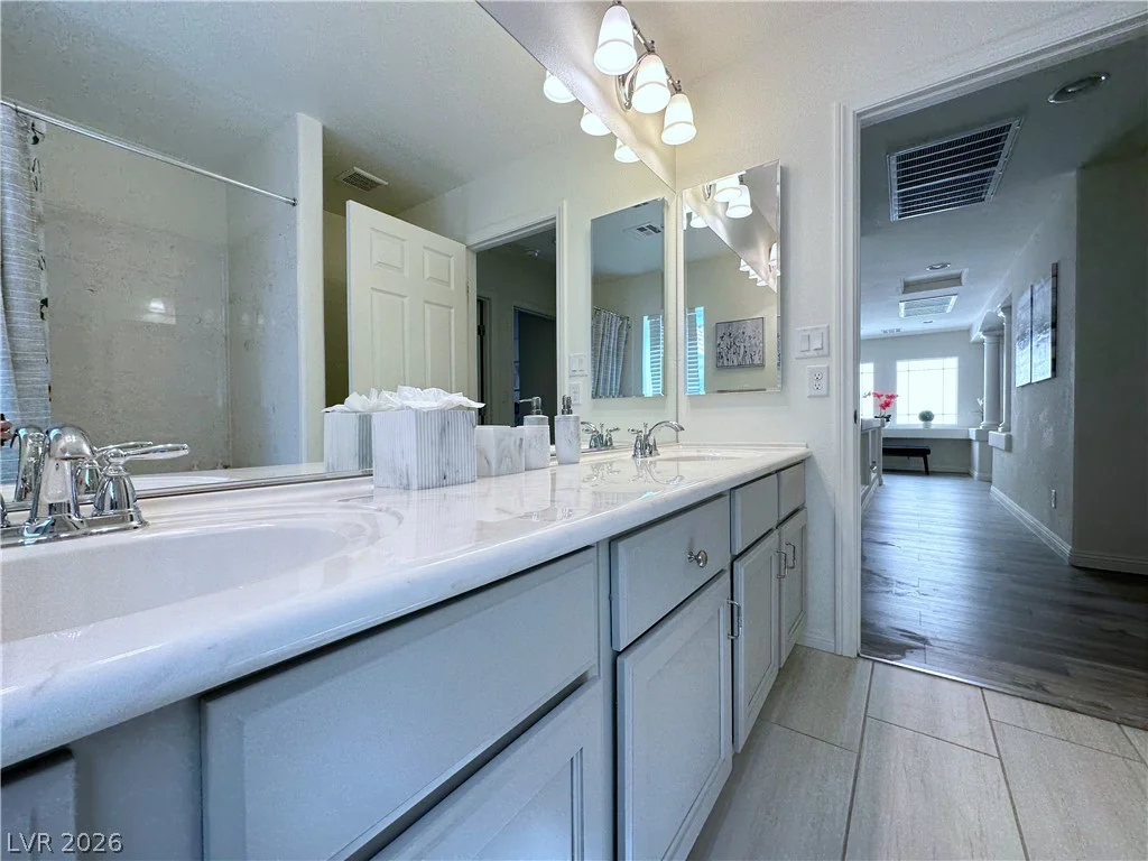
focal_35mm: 14
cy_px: 430
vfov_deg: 85.7
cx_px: 574
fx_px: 464
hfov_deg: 102.1
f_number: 2.2
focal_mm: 2.22
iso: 64
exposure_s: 1/120
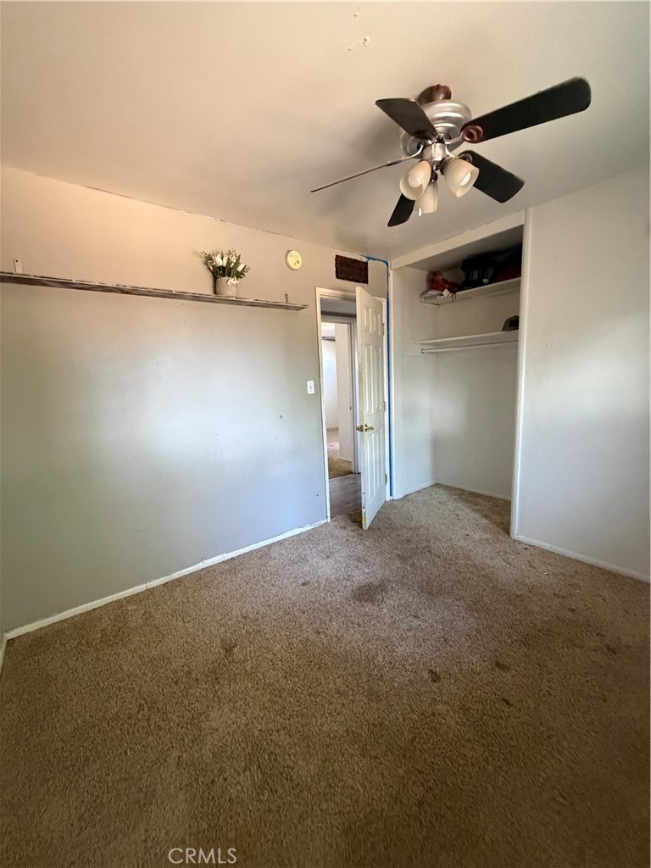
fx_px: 351
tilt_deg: -10.4
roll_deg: +2.3
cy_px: 434
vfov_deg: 102.1
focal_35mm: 14
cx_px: 326
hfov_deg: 85.7
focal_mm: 2.22
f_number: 2.2
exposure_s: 1/60
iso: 800
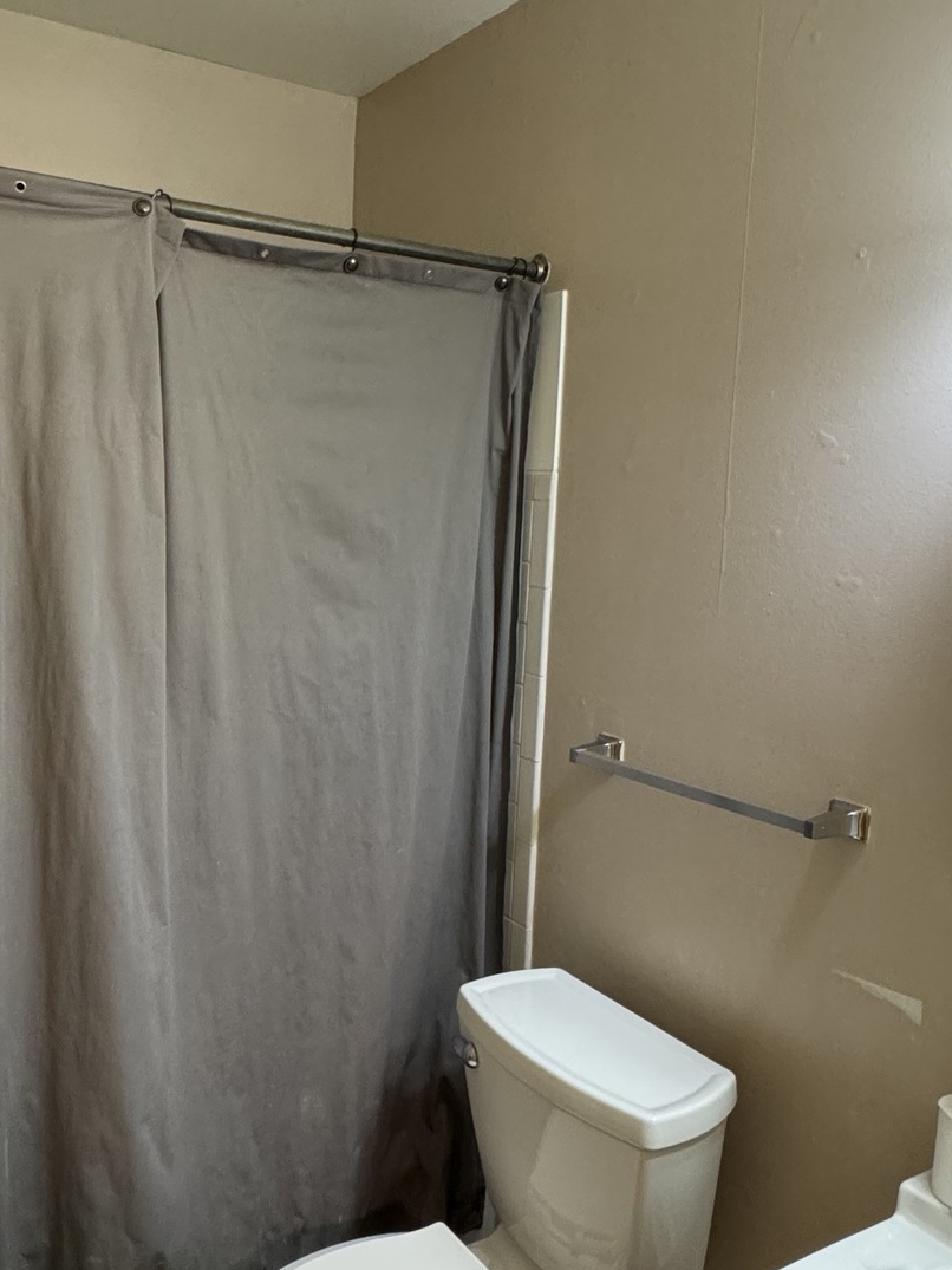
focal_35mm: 30
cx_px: 385
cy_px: 644
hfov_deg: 46.5
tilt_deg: -7.6
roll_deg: -1.4
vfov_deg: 60.0
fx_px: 1100
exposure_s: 1/60
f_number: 2.2
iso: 640
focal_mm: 2.22
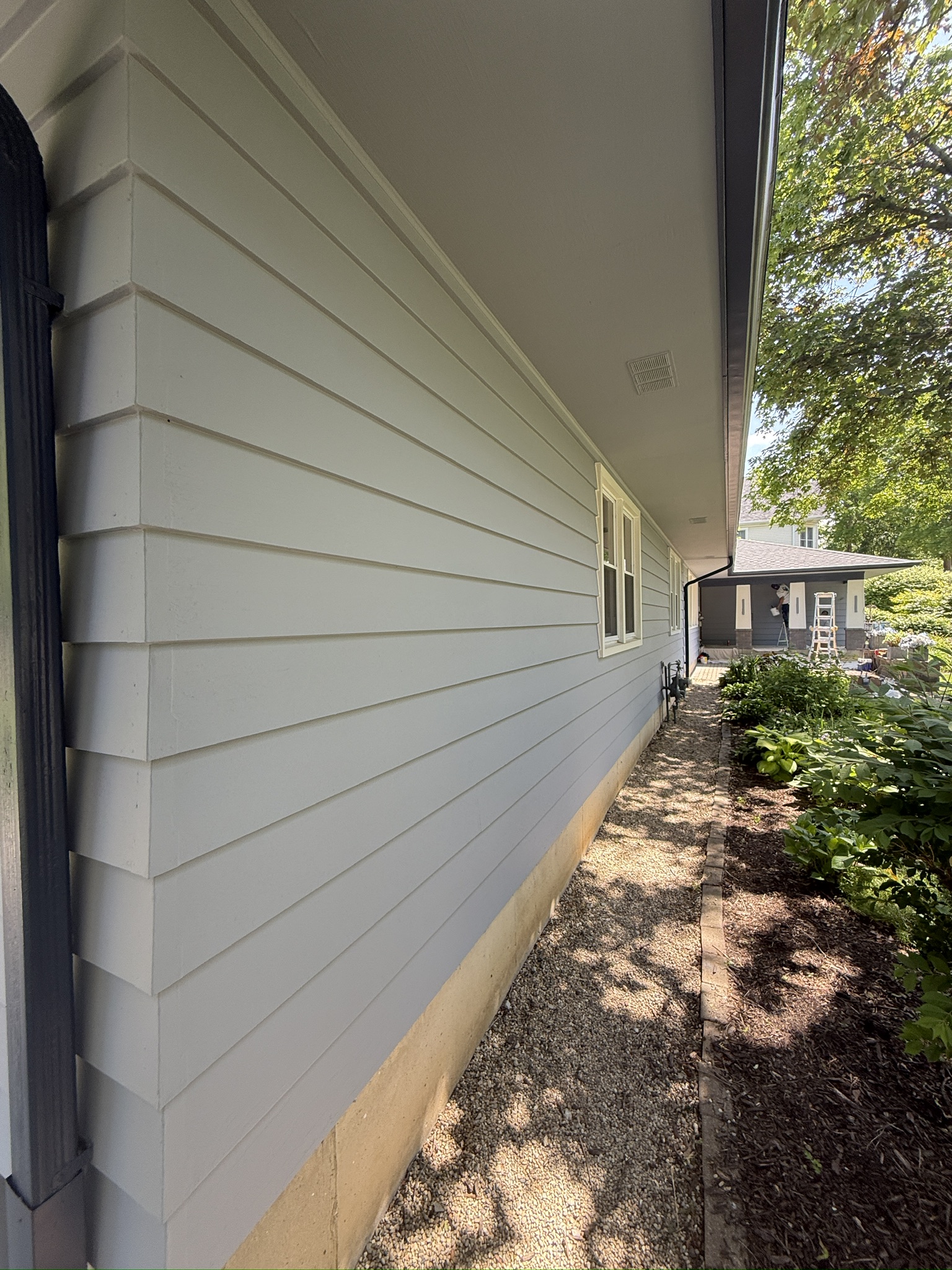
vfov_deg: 102.1
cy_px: 635
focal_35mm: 14
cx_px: 476
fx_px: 513
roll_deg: +0.6
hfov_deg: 85.7
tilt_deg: -0.9
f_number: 2.2
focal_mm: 2.22
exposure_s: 1/164
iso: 64
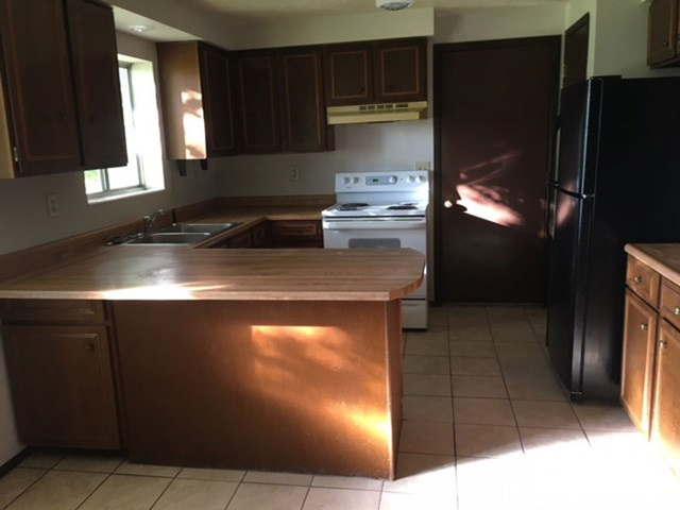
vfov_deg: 48.2
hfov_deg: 61.7
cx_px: 340
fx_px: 570
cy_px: 255
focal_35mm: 29
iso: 80
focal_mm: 4.15
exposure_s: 1/30
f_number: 2.2
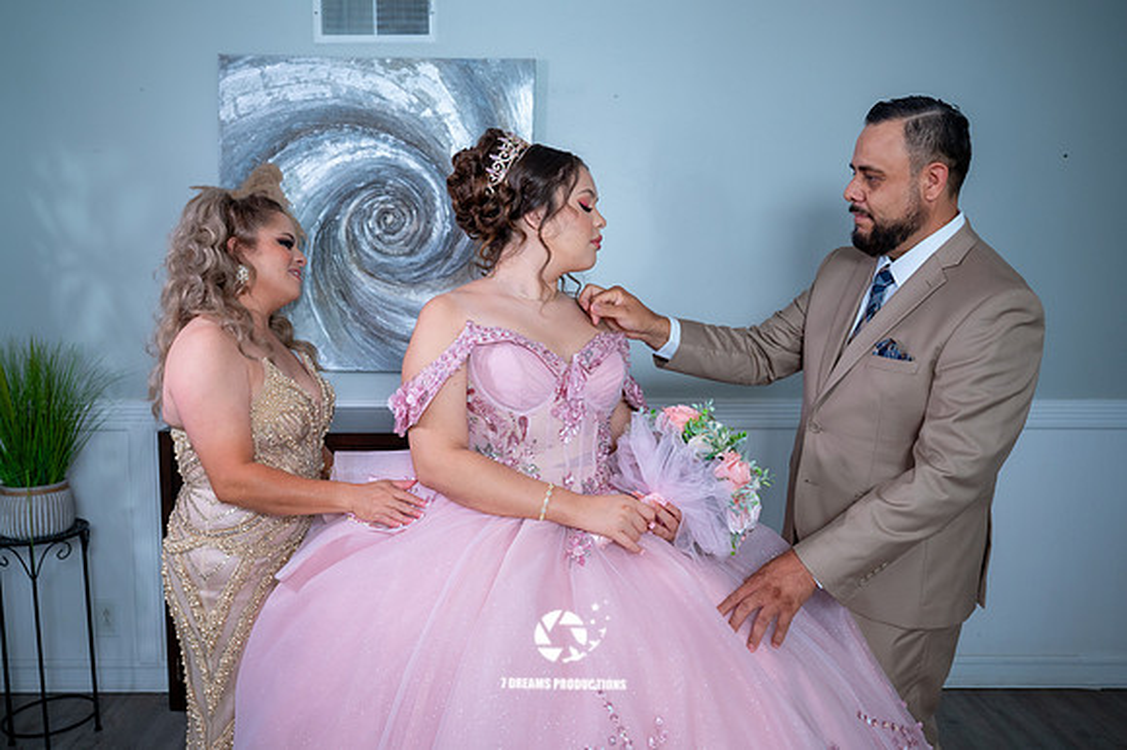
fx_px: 971
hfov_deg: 60.2
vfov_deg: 42.2
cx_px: 535
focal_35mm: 31
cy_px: 356
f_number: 4
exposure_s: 1/60
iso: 1250
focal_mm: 29.5
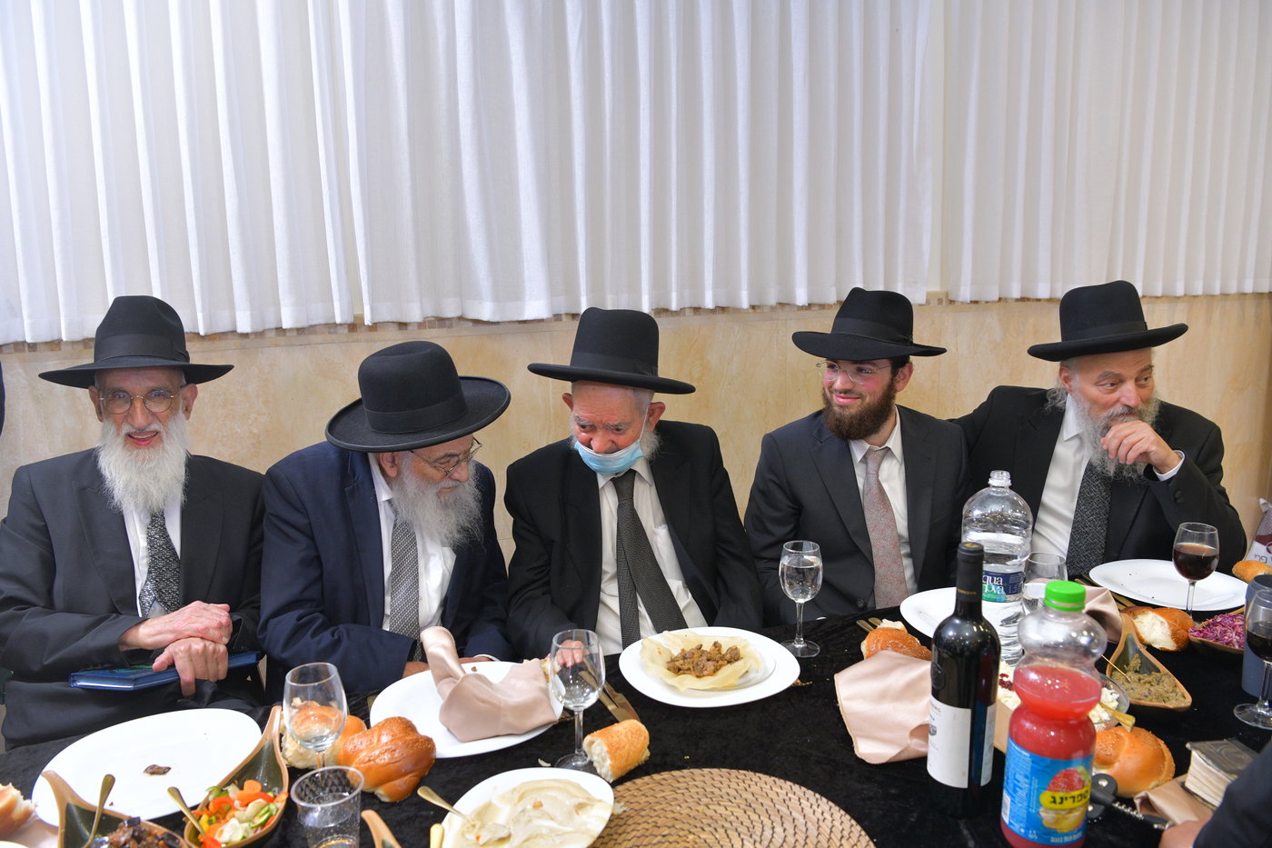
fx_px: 918
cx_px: 636
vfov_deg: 49.5
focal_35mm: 26
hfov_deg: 69.4
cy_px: 424
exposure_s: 1/160
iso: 1000
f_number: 5.6
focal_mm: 26
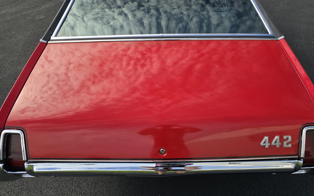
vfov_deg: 49.2
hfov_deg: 72.5
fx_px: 214
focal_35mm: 25
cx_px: 160
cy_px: 91
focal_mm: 6.3
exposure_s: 1/443
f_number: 1.7
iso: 12
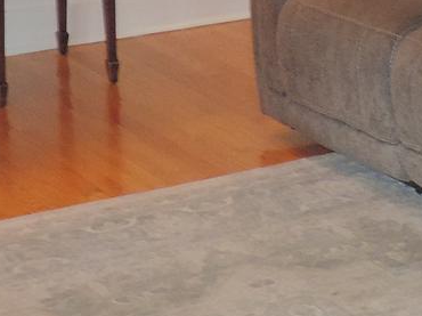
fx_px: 1888
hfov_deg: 12.7
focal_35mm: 155
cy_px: -96
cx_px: 336
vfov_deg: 9.4
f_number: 3.1
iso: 400
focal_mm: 4.9
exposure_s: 1/40
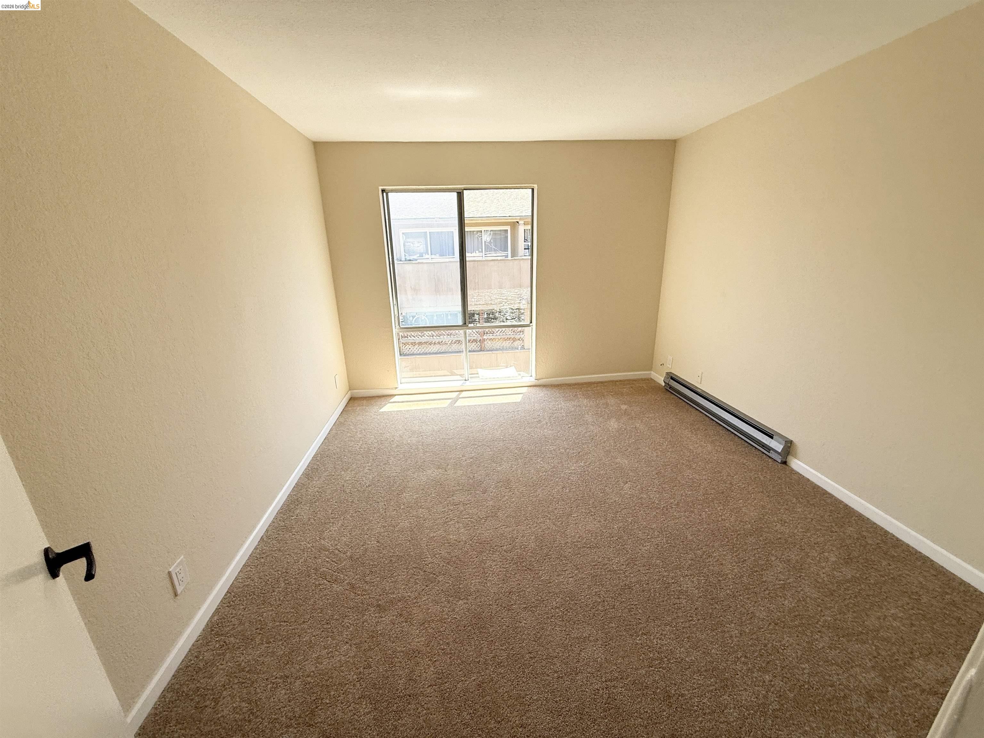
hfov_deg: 102.1
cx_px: 492
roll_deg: +1.9
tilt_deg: -15.8
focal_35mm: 14
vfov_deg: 85.7
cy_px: 369
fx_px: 398
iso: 50
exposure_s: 1/251
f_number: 2.2
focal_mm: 2.22
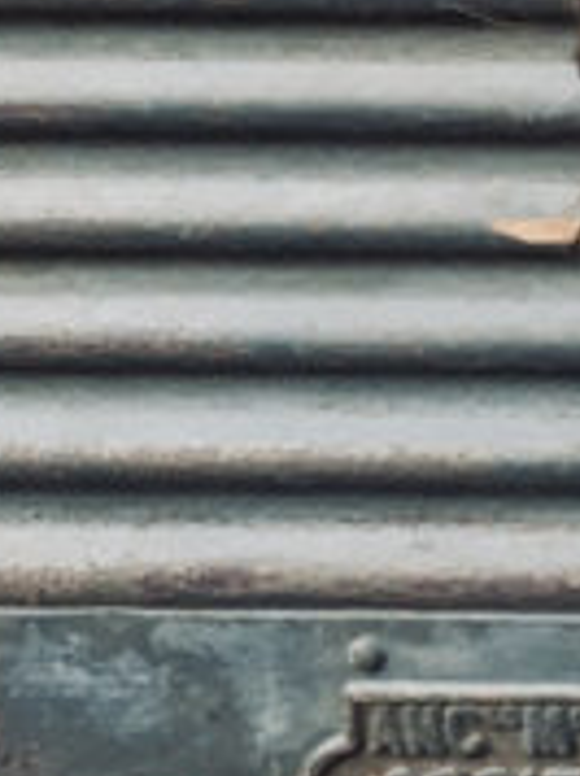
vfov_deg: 11.8
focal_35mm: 167
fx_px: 3740
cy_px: 419
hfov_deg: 8.0
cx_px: 1539
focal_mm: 4.15
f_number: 2.2
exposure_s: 1/33
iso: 25
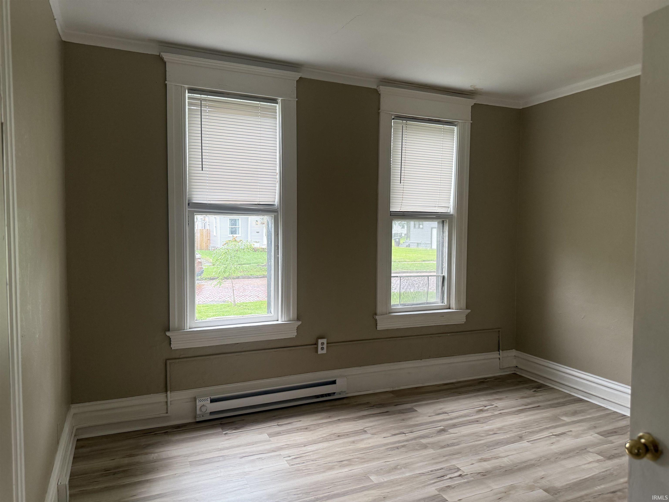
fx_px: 464
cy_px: 251
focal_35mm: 24
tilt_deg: -2.3
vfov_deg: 56.8
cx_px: 334
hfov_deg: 71.6
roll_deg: -1.7
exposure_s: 1/121
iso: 200
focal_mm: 6.76
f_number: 1.78
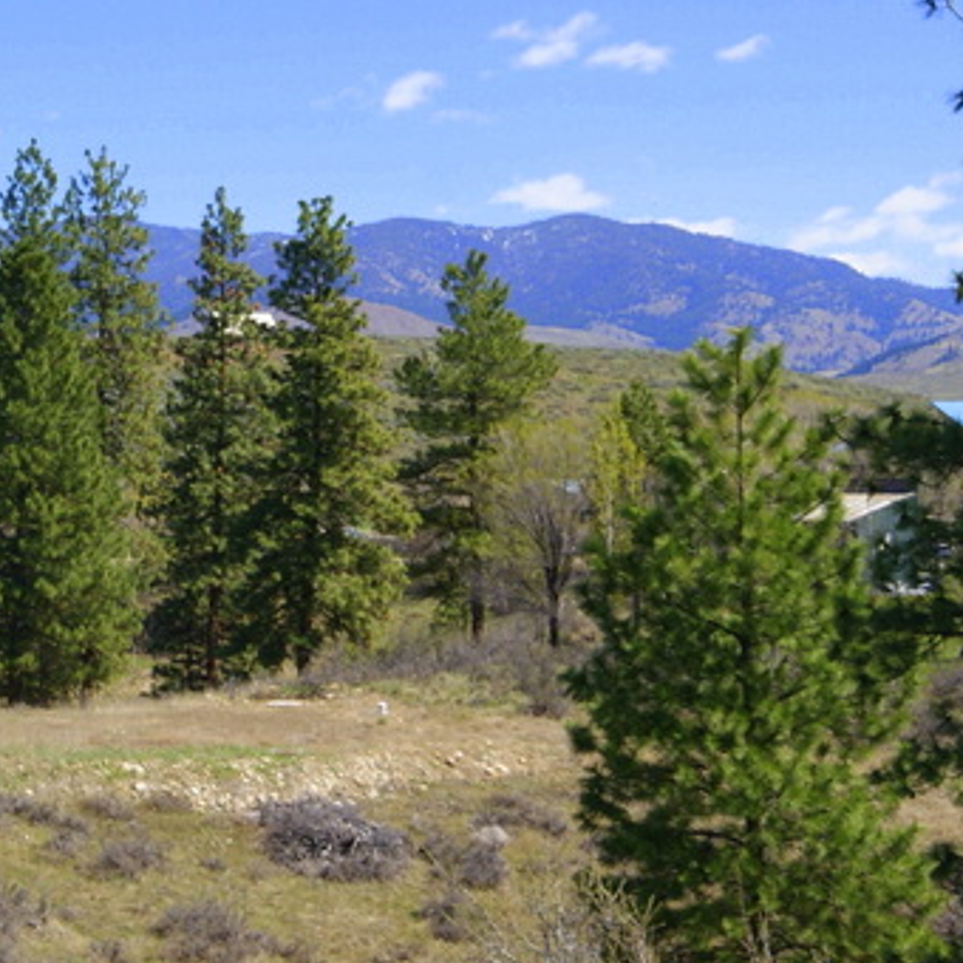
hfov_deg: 22.1
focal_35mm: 77
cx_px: 147
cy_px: 357
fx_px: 2424
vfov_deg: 22.4
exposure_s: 1/125
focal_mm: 20
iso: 100
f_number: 11
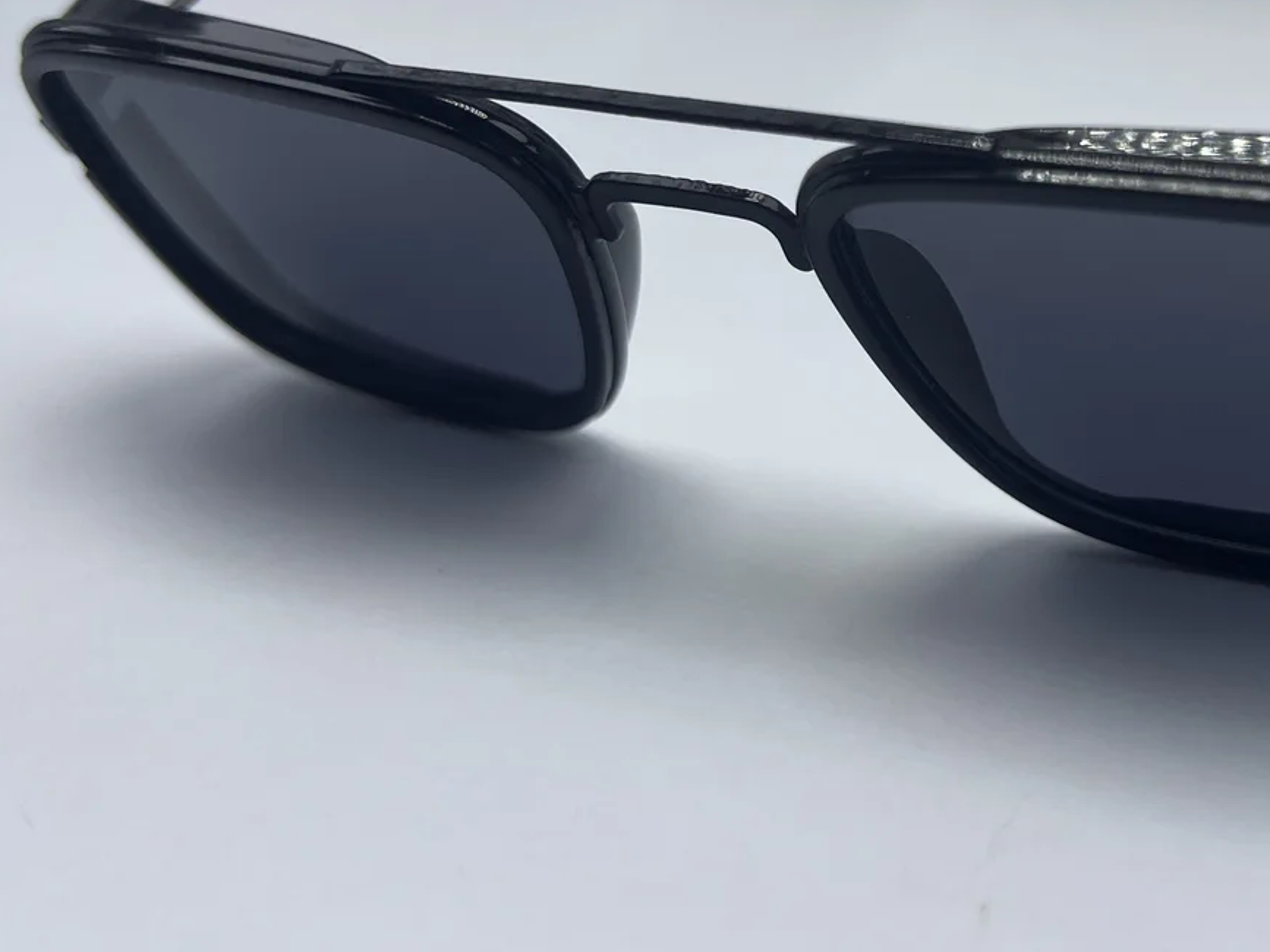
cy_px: 239
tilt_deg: -21.0
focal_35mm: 48
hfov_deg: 38.7
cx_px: 946
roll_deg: -0.7
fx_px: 1761
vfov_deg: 29.8
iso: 50
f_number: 1.5
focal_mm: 5.7
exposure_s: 1/4444
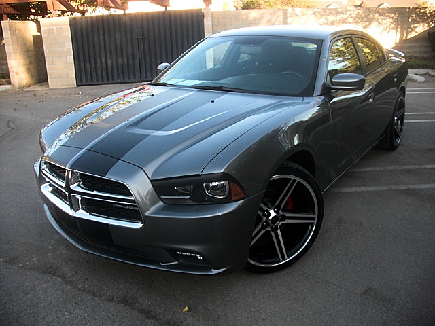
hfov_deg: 51.4
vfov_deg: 39.7
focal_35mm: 36
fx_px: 452
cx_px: 218
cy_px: 163
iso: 50
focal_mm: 6.3
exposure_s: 1/80
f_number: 2.8
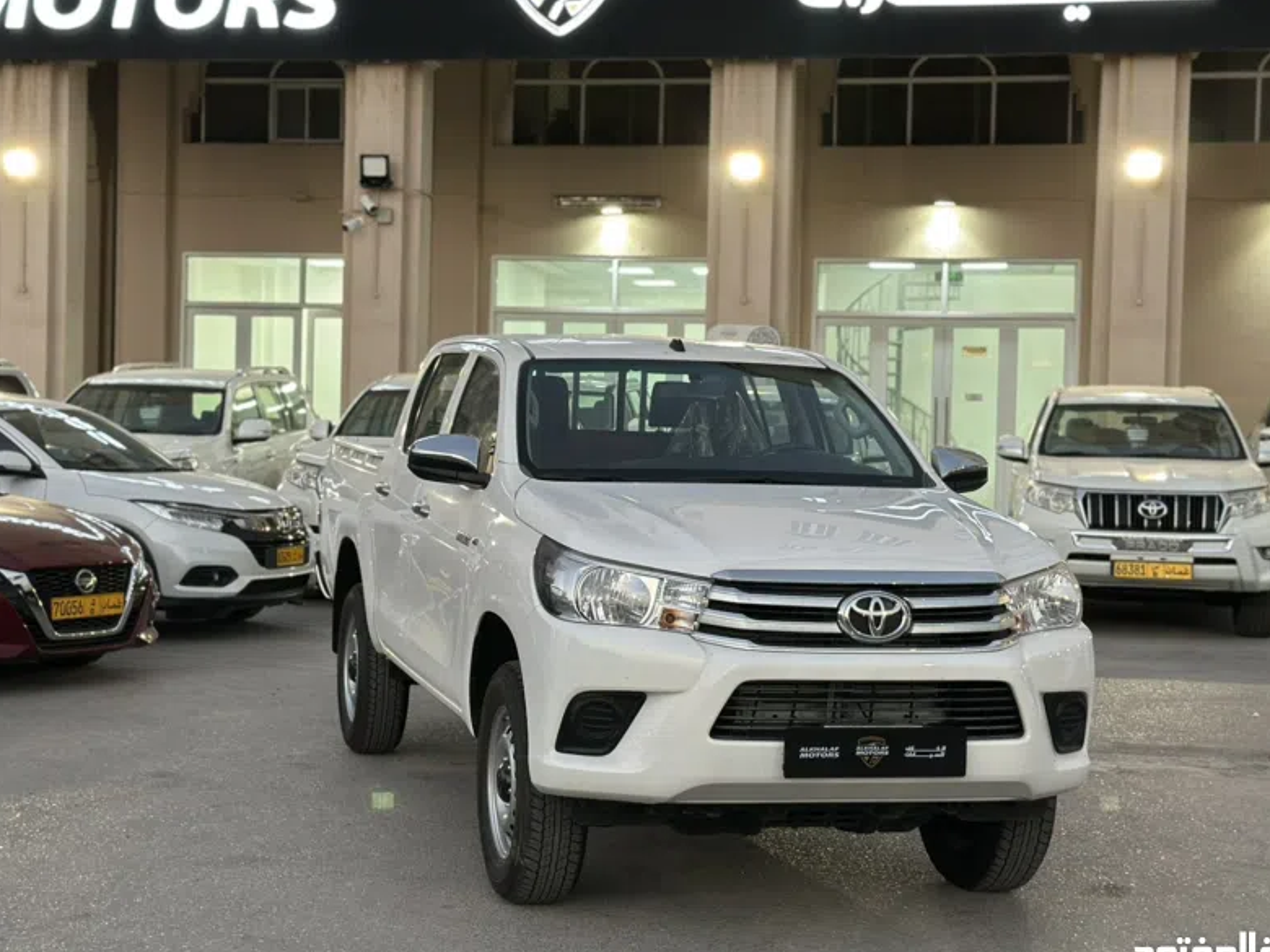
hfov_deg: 30.7
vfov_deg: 23.3
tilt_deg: -0.2
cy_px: 462
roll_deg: -1.1
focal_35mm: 63
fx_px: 2311
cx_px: 570
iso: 80
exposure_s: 1/50
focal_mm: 6.86
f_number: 1.78
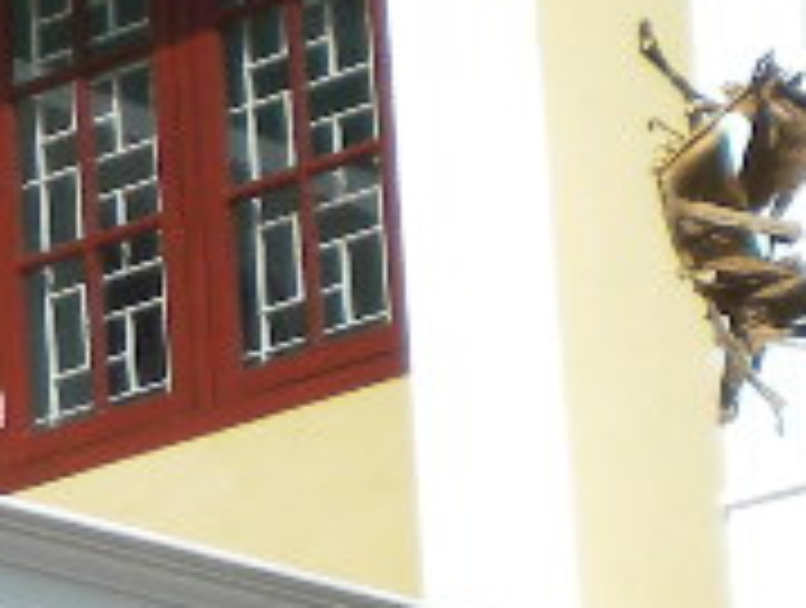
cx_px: -536
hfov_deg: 8.2
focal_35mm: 234
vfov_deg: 6.3
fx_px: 5459
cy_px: 946
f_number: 4.9
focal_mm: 7.4
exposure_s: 1/730
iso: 113
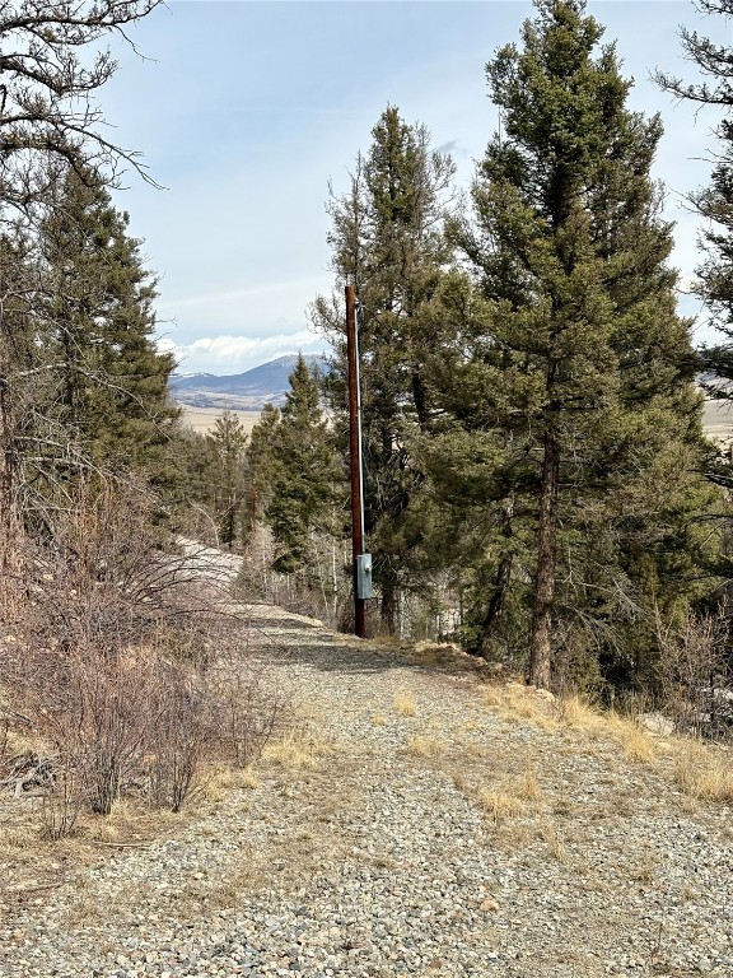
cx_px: 366
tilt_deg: -3.0
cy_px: 489
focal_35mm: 52
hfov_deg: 28.0
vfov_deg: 36.8
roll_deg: +1.7
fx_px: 1468
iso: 32
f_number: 1.6
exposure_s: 1/3636
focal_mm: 5.96
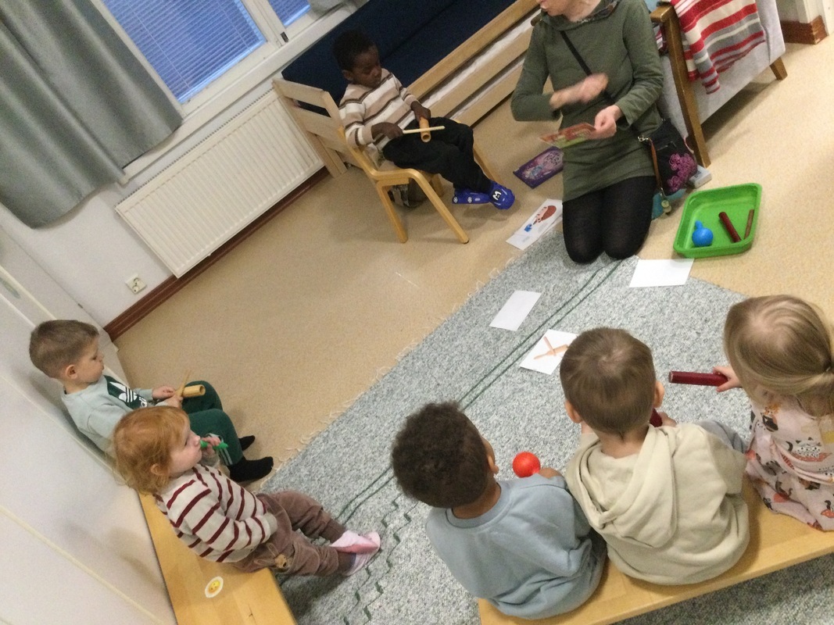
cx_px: 417
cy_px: 312
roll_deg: +33.8
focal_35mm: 31
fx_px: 747
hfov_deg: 58.4
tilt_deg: -33.9
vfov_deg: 45.4
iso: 200
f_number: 2.4
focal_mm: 3.3
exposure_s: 1/17
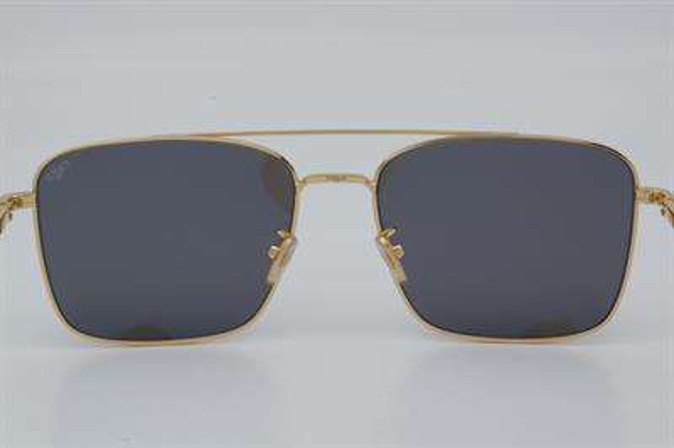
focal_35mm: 82
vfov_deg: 16.5
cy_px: 224
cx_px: 337
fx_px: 1543
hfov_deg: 24.6
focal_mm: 55
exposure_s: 1/4
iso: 100
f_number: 32
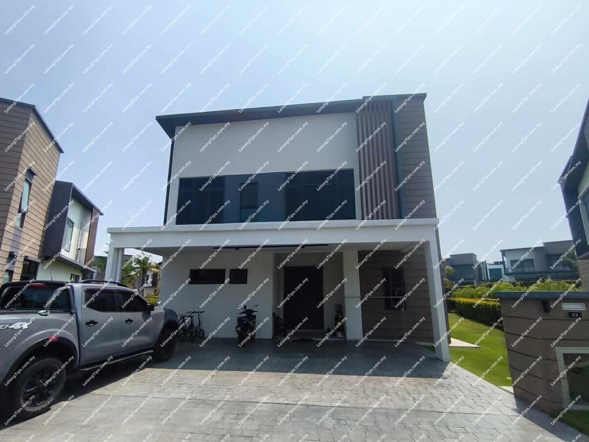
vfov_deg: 81.8
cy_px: 221
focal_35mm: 15
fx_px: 255
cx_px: 294
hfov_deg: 98.2
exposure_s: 1/5602
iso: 50
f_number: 2.2
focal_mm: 1.65
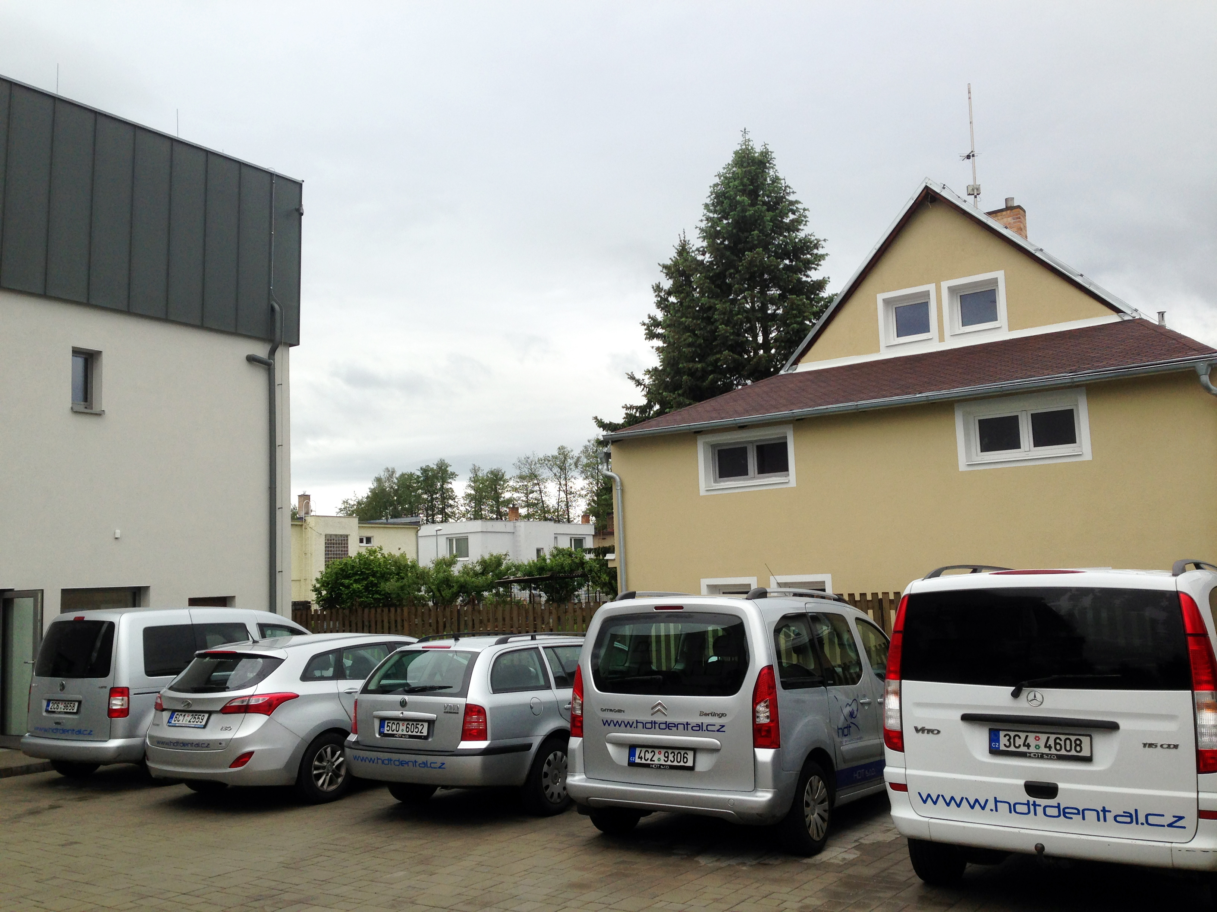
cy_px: 456
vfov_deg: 42.9
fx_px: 1160
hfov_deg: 55.4
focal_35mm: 33
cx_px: 608
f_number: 2.4
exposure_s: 1/430
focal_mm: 4.13
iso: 50
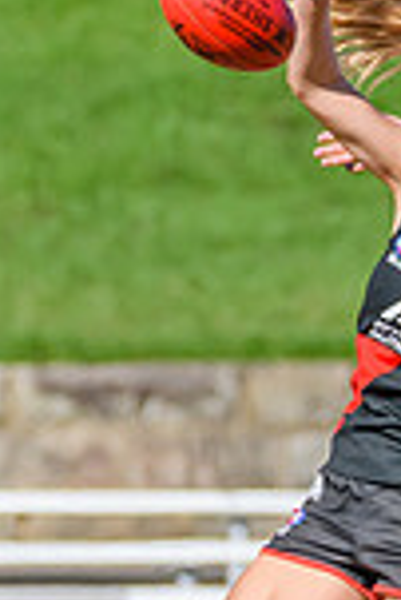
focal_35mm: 2404
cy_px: 560
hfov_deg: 0.6
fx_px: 40072
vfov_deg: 0.9
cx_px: 363
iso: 640
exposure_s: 1/1600
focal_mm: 380
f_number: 8
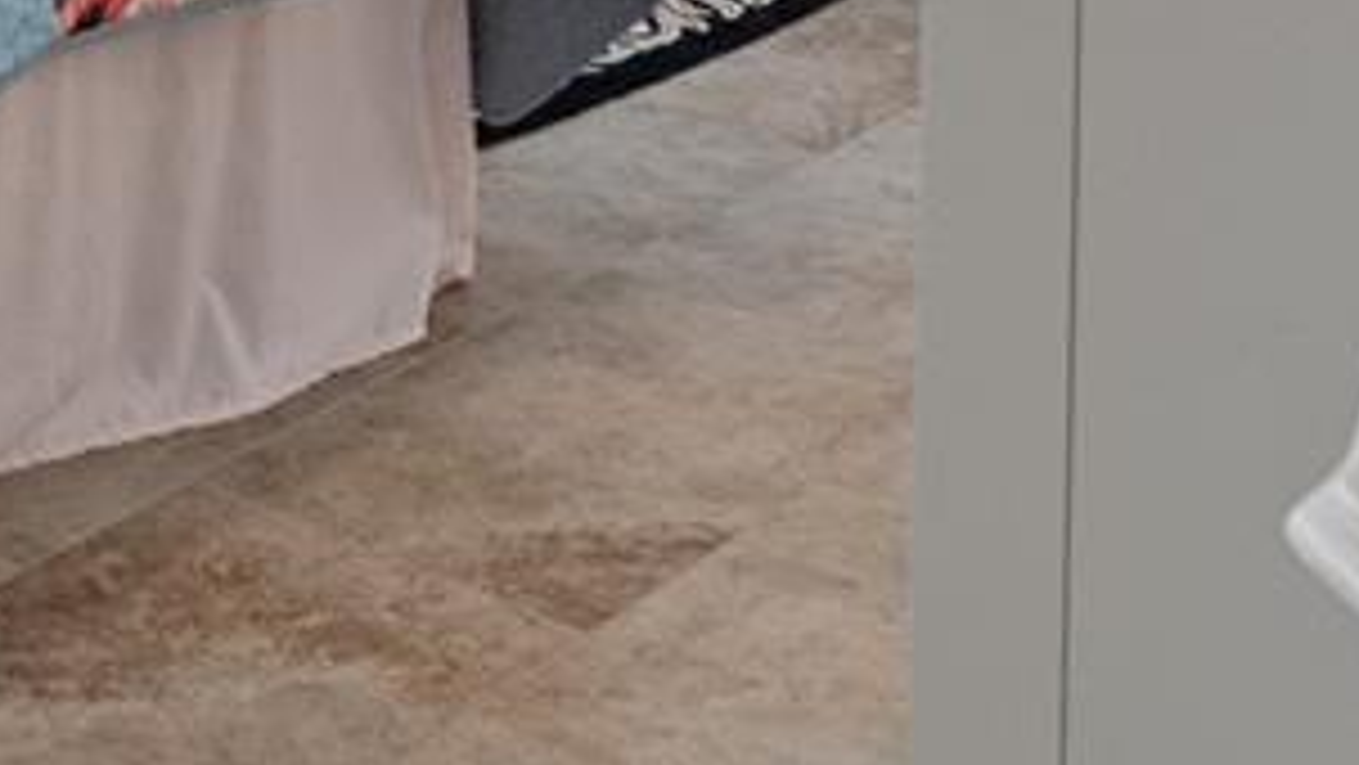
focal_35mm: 100
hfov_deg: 18.8
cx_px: -670
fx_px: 3604
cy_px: -1076
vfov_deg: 10.4
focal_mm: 12
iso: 250
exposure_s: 1/5
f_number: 8
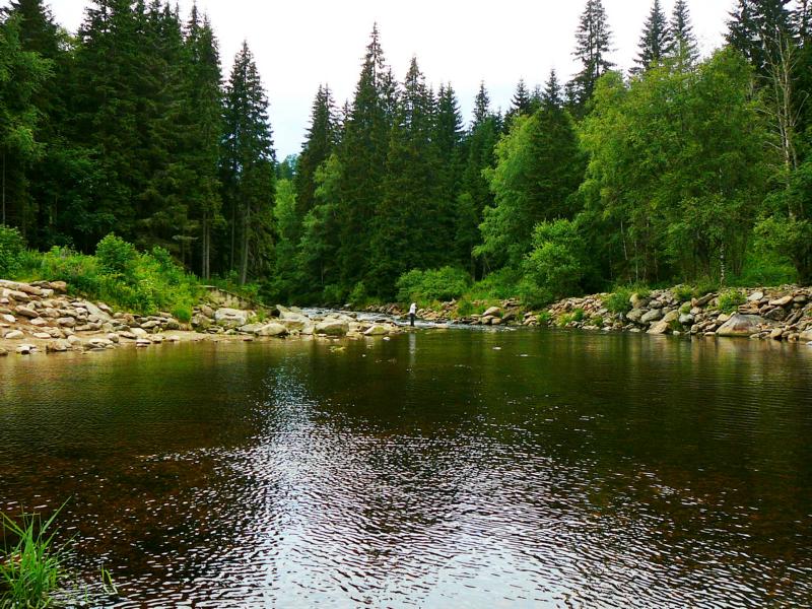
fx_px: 821
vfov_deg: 40.7
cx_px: 406
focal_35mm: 35
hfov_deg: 52.6
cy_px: 304
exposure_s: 1/800
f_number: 2.8
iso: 80
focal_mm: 5.2
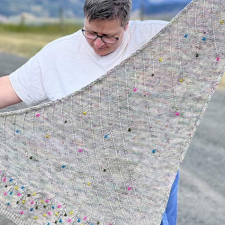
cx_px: 111
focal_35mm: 94
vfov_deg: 18.5
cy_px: 95
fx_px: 691
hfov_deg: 18.5
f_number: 2.8
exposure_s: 1/280
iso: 25
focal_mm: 9
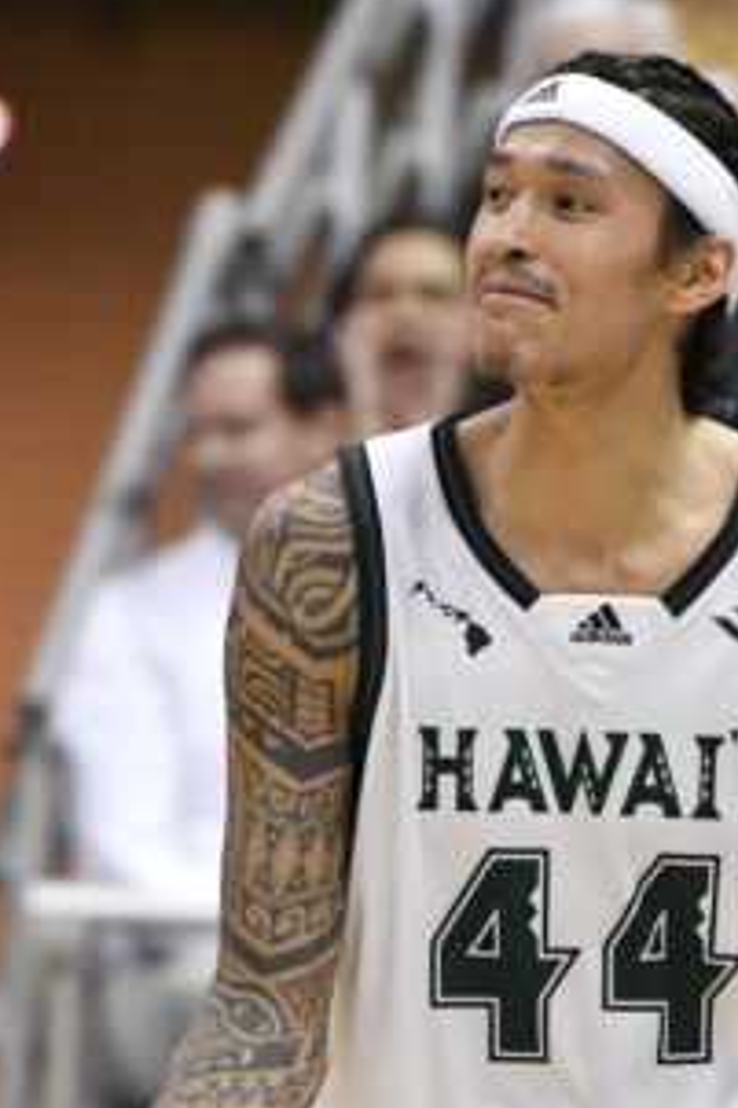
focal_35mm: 616
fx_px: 18962
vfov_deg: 3.3
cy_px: 1079
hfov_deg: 2.2
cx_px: 621
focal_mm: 200
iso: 2500
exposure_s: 1/800
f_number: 2.8
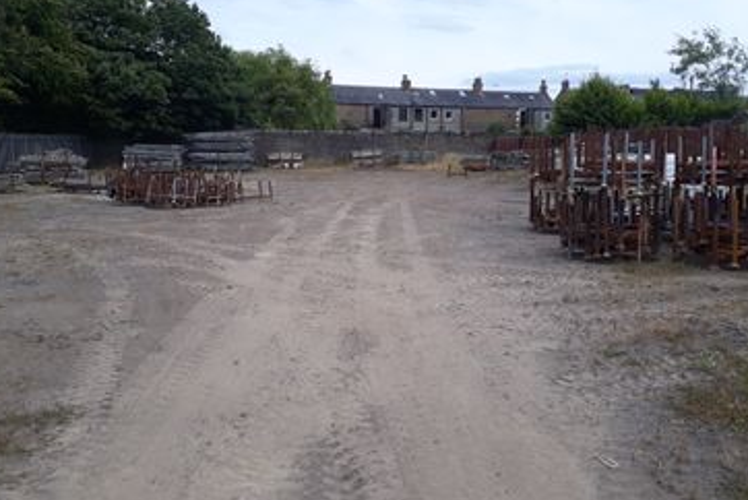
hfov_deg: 60.2
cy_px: 215
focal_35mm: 31
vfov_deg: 42.3
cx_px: 386
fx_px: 645
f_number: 1.9
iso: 40
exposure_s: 1/1323
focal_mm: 3.6
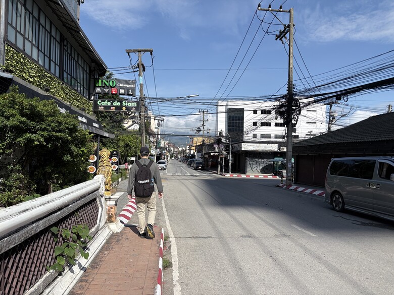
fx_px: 296
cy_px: 148
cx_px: 197
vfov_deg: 53.1
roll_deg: -0.4
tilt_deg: +3.8
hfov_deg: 67.3
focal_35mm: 26
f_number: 1.6
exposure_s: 1/4065
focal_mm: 5.96
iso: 50
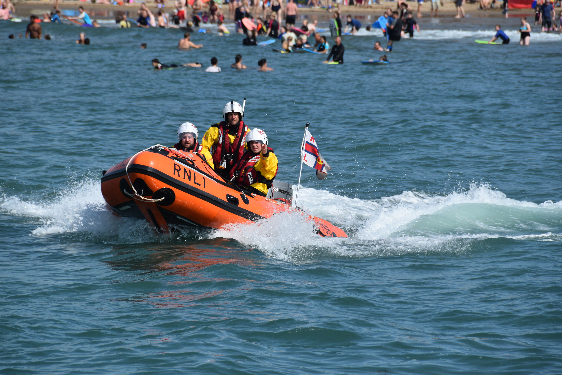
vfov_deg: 4.6
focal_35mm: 300
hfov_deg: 6.9
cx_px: 281
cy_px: 188
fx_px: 4683
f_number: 8
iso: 110
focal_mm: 200
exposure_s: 1/500
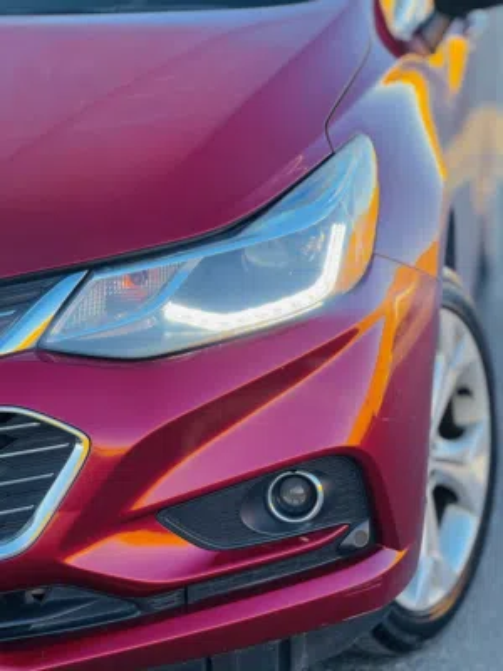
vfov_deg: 16.4
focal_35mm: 120
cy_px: 336
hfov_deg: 12.3
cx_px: 252
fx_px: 2325
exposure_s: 1/132
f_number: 2.8
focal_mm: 15.66
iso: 50
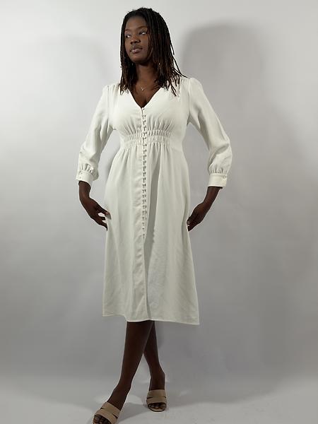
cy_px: 212
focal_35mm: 48
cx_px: 159
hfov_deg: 30.3
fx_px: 588
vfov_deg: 39.7
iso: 50
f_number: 1.78
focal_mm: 6.76
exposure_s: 1/121
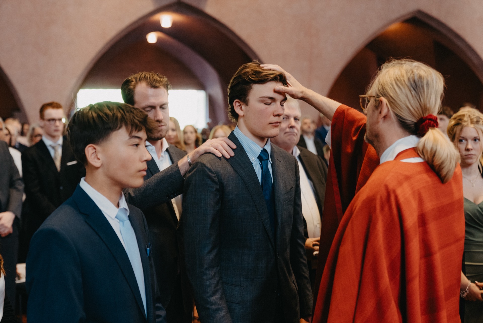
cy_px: 162
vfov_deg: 27.0
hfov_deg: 39.6
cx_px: 242
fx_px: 671
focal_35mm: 50
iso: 2000
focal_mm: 50
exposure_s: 1/125
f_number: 2.8
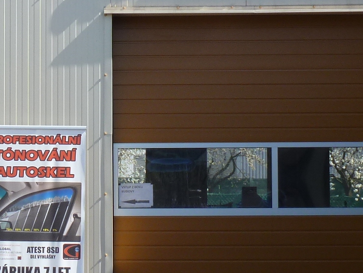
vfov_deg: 18.0
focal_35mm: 82
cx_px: 59
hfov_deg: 23.4
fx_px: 860
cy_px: 155
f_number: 4
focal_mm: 4.3
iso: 100
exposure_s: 1/320
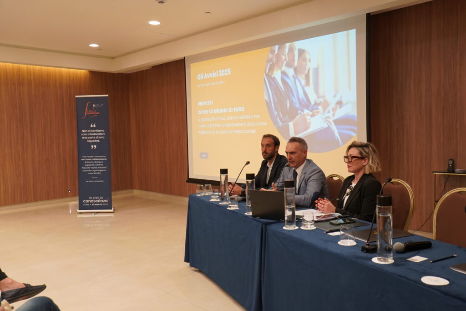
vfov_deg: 42.3
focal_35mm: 31
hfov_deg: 60.3
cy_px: 156
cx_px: 233
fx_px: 401
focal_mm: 21
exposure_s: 1/160
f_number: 4
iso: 1250
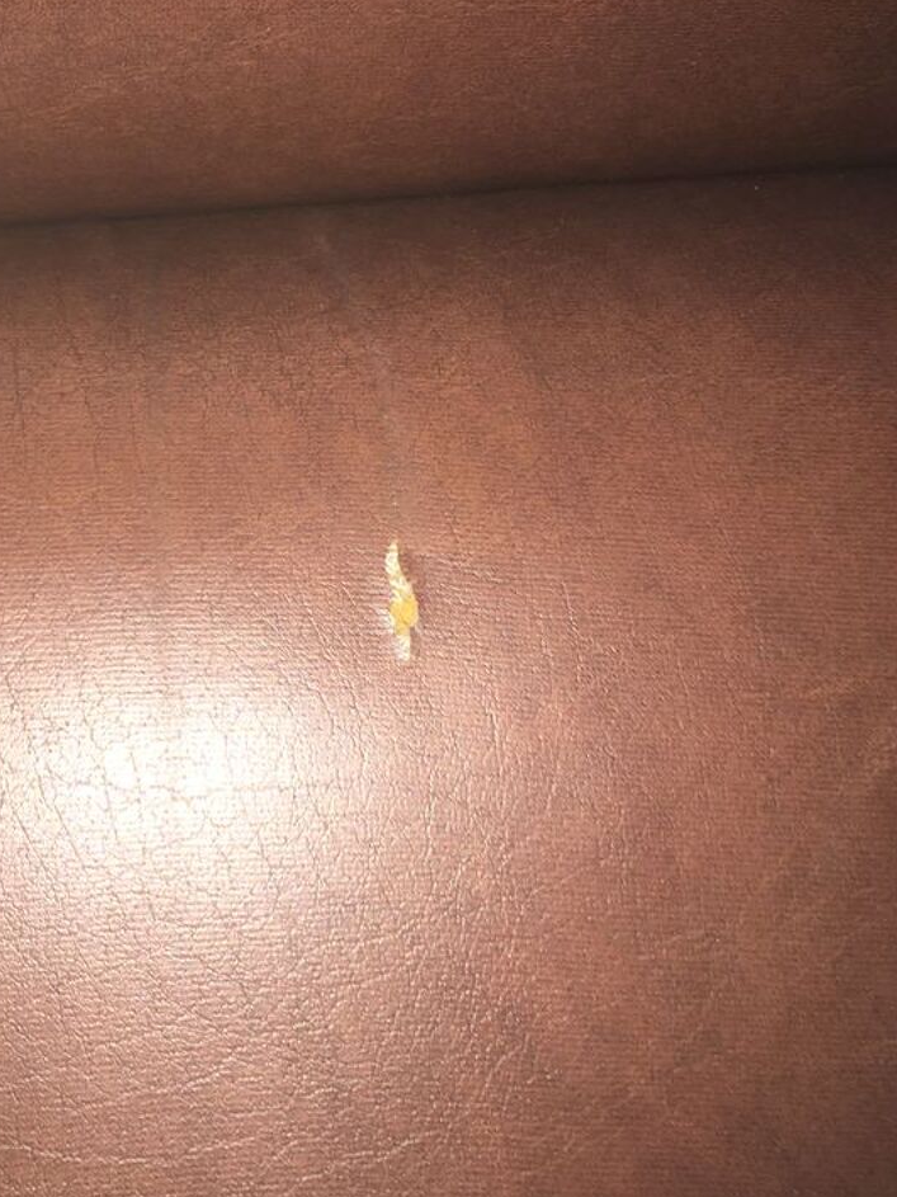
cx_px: 334
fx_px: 1417
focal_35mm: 41
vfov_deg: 45.8
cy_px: 587
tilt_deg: -74.9
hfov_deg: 34.9
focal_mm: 4.15
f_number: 2.2
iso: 25
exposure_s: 1/20
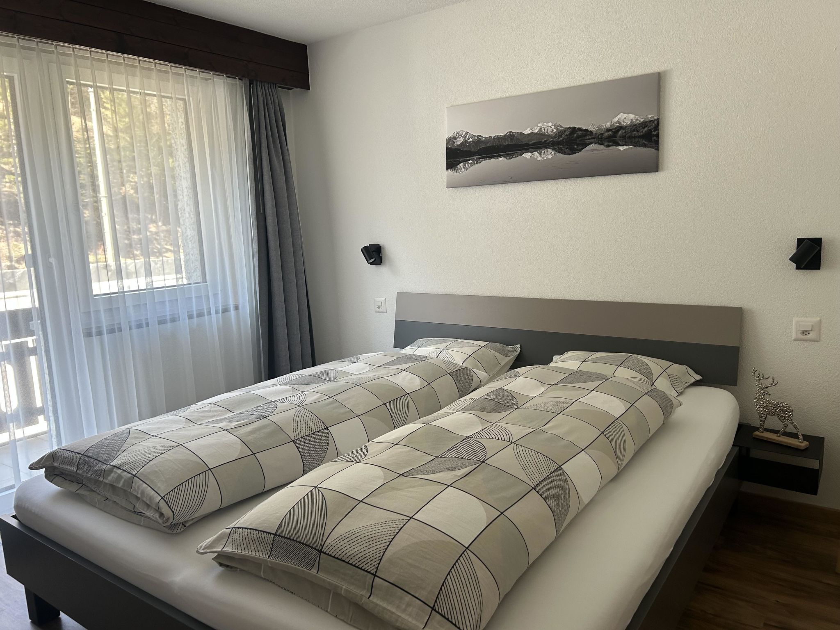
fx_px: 631
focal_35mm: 26
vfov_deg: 53.1
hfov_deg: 67.3
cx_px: 420
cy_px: 315
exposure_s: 1/121
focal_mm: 5.7
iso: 80
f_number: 1.5
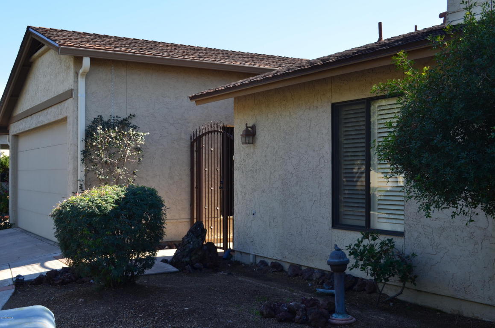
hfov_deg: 43.7
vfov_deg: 29.7
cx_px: 248
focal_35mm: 45
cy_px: 164
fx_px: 618
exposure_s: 1/100
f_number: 11
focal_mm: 30
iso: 200
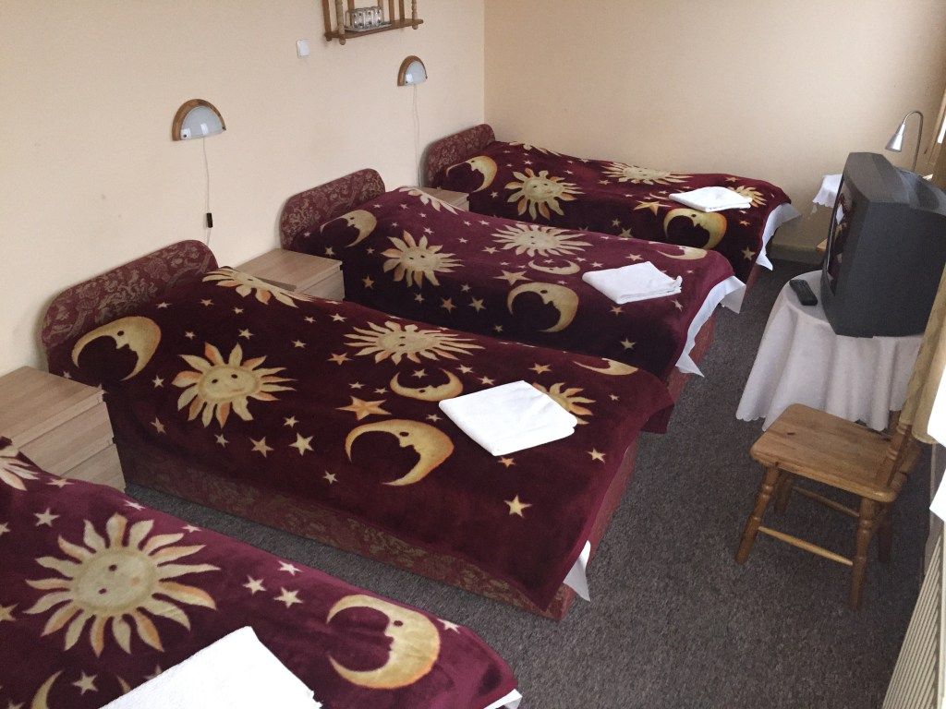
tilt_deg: -27.0
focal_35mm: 29
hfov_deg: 61.7
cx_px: 473
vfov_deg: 48.2
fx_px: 793
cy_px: 354
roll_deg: +0.8
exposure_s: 1/16
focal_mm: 4.15
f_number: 2.2
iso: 320
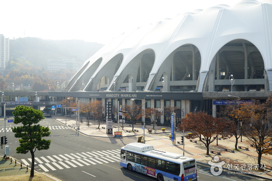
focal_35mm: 35
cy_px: 90
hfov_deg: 54.4
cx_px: 136
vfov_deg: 37.9
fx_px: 264
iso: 100
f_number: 5
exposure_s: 1/200
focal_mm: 35
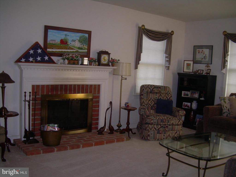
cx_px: 118
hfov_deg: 49.0
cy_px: 88
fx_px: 259
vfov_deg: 37.7
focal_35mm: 38
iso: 50
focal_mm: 6.3
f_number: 2.8
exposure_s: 1/60
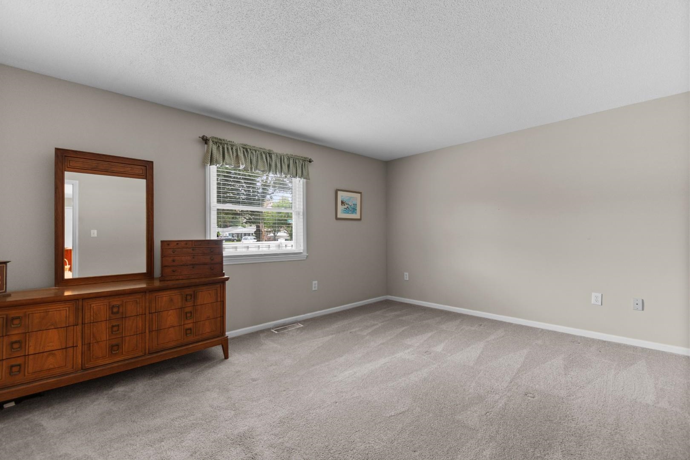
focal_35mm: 15
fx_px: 287
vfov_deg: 77.3
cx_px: 345
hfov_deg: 100.4
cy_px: 230
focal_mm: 10
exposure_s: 1.3
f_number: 4.5
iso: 100
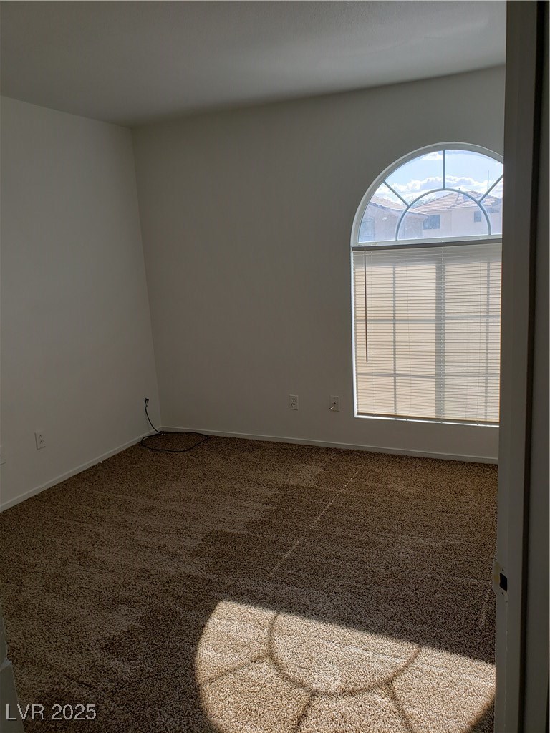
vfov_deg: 67.3
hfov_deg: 53.1
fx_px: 551
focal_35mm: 26
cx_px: 275
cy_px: 366
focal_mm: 4.3
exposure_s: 1/421
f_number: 2.4
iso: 50
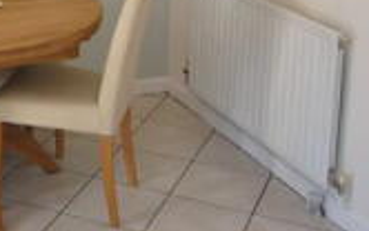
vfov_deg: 15.0
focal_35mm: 84
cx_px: -3
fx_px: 845
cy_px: -46
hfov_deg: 23.5
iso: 400
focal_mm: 14
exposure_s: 1/60
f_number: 4.8
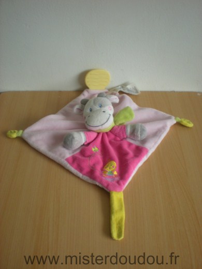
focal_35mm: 38
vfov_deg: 49.0
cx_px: 101
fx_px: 296
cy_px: 134
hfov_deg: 37.7
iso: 200
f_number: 3.1
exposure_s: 1/13.3
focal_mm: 6.3
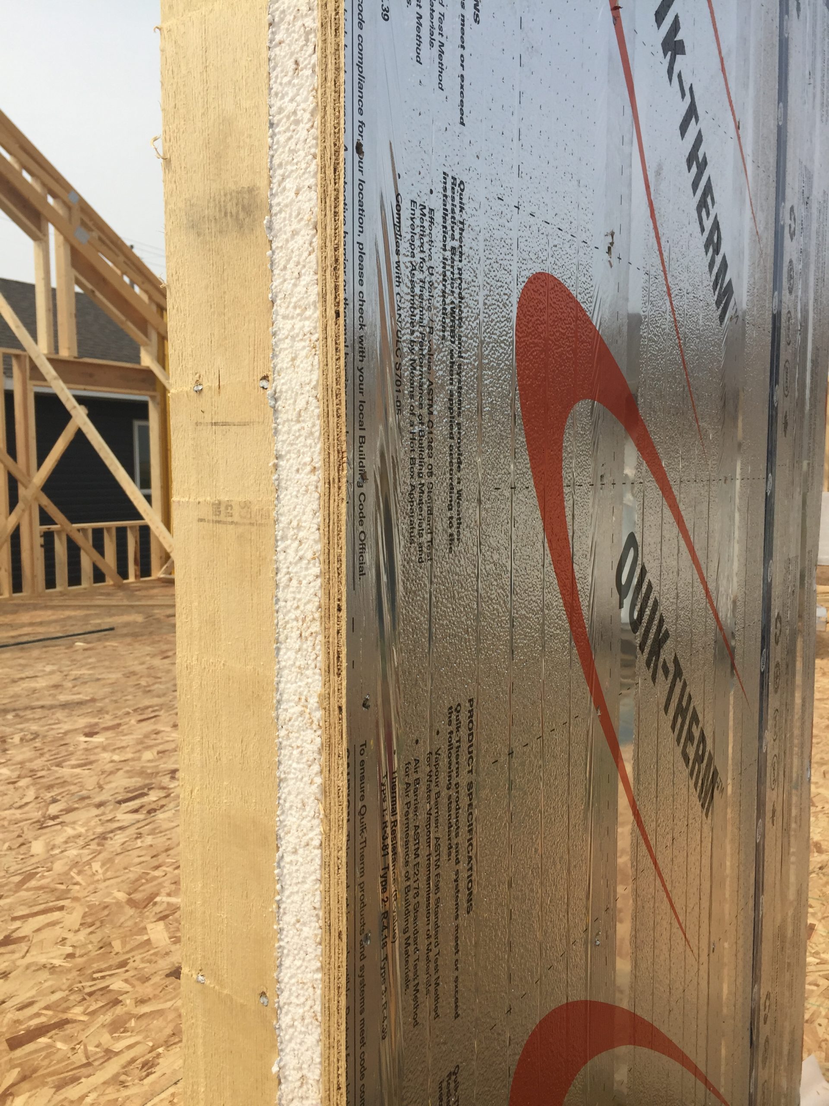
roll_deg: +0.1
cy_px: 553
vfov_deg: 61.7
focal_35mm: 29
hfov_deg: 48.2
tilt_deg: -3.7
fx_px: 926
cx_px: 414
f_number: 2.2
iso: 32
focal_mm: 4.15
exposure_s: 1/2825
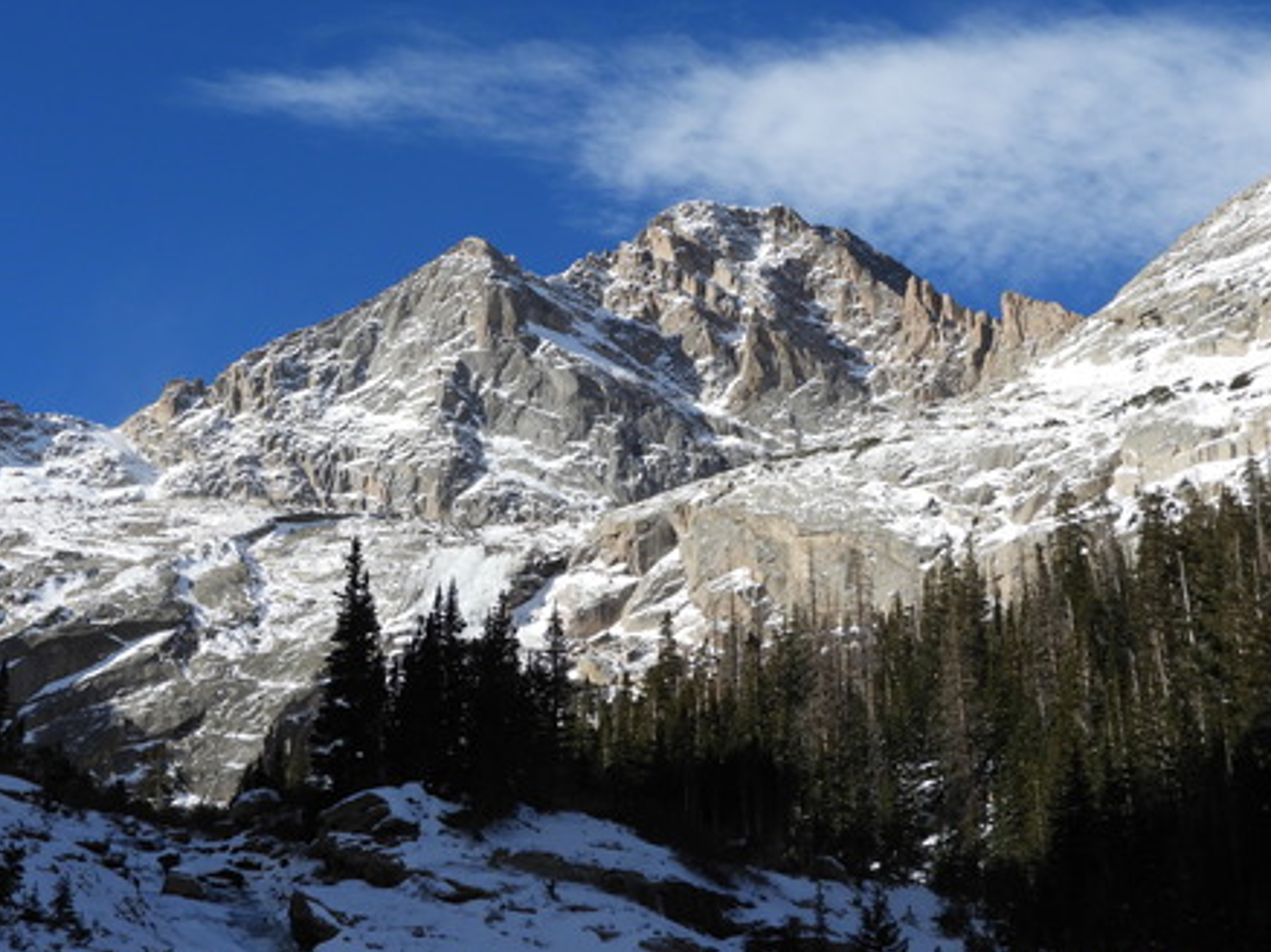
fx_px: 2349
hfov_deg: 30.3
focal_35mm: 64
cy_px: 398
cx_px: 575
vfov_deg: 22.9
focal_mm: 9
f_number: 4
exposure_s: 1/1000
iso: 100
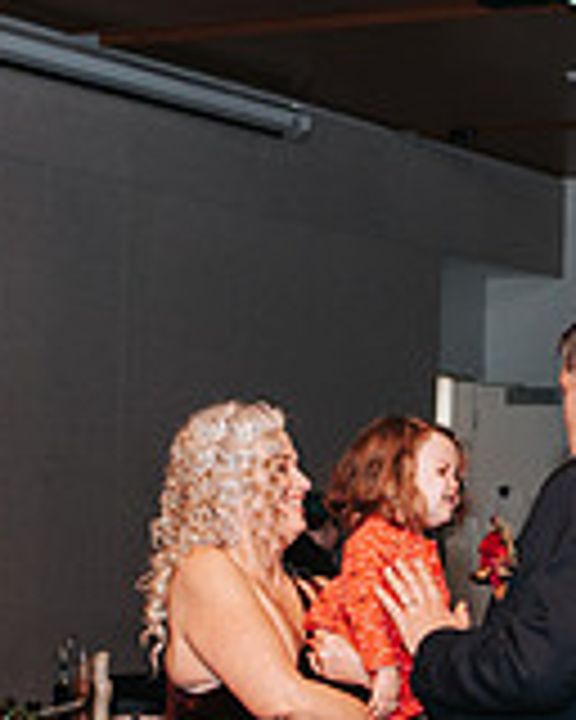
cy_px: 746
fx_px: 2983
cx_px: 496
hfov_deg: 11.0
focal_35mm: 140
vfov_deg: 13.5
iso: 1000
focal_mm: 35
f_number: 2.8
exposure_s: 1/200
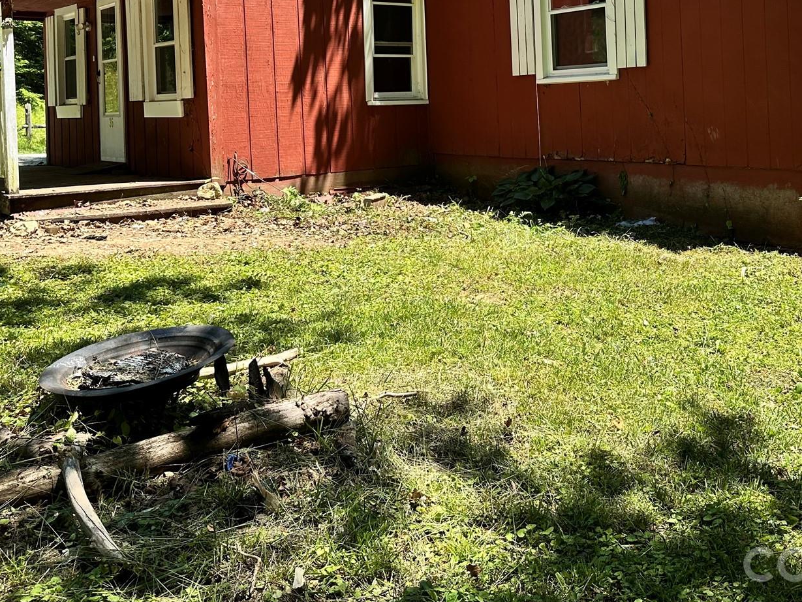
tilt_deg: -1.1
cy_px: 112
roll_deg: +1.1
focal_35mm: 40
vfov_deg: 34.7
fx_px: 927
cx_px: 468
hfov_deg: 46.6
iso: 80
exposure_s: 1/1473
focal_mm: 6.86
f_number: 1.78
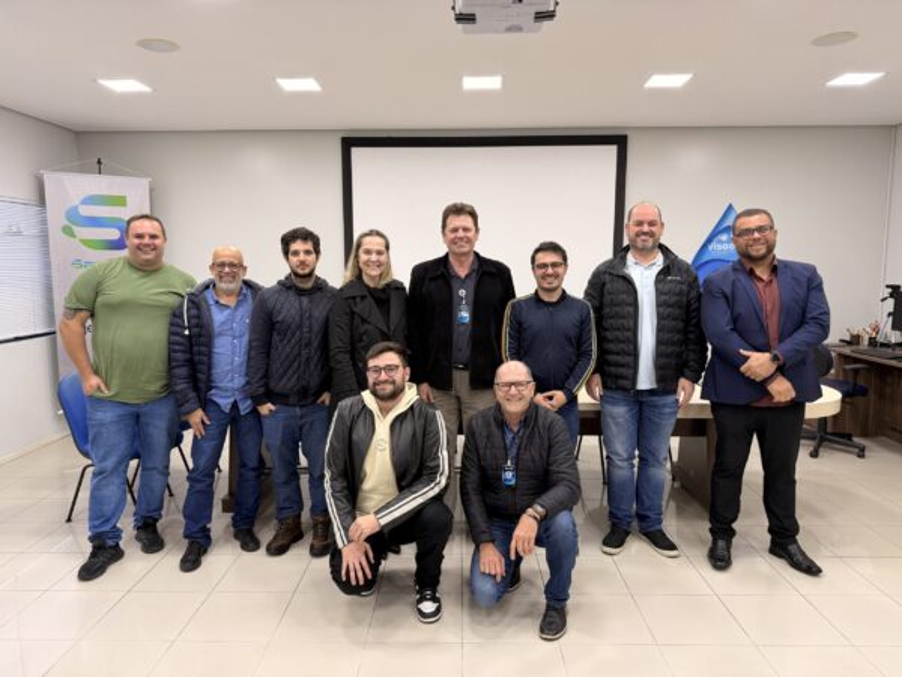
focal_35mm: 24
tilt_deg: -6.1
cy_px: 338
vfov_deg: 56.8
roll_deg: +0.3
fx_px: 625
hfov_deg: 71.6
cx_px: 451
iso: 160
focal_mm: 6.76
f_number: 1.78
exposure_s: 1/120
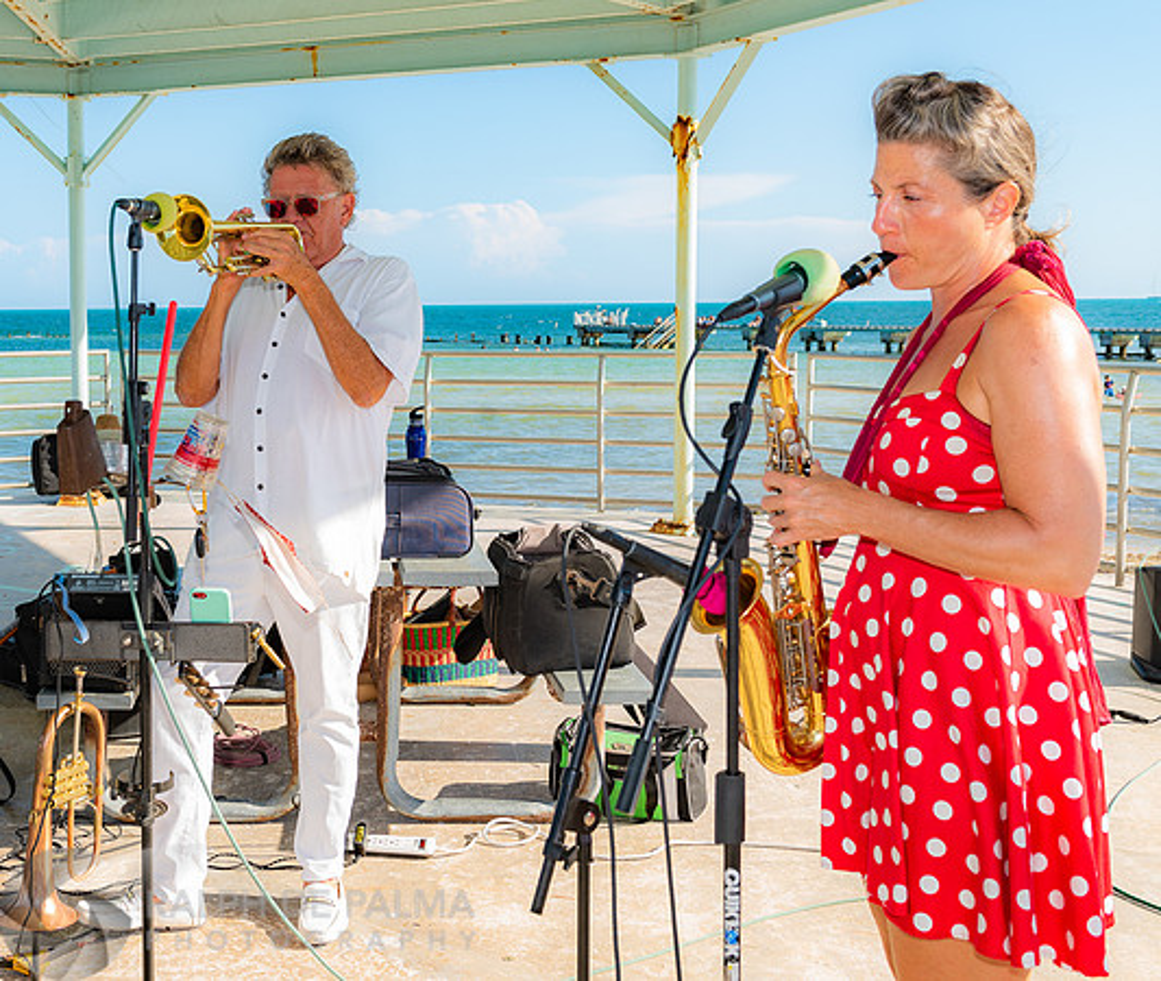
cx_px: 364
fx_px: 1563
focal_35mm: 44
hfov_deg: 40.1
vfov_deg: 34.8
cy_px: 418
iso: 100
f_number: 5.6
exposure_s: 1/200
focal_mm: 32
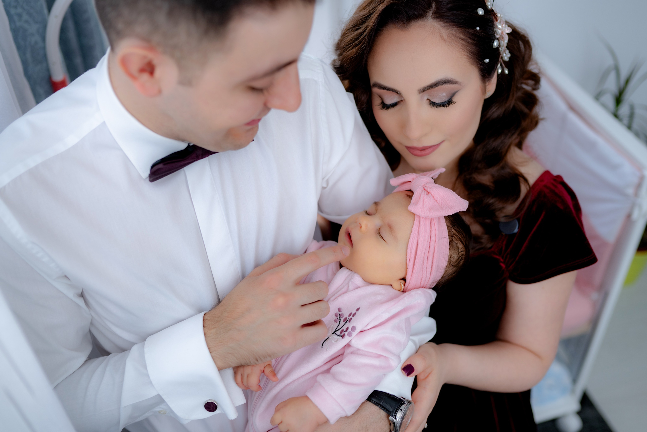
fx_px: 629
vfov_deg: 37.9
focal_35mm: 35
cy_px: 216
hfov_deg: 54.4
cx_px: 324
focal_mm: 35
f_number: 2.2
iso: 200
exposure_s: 1/200
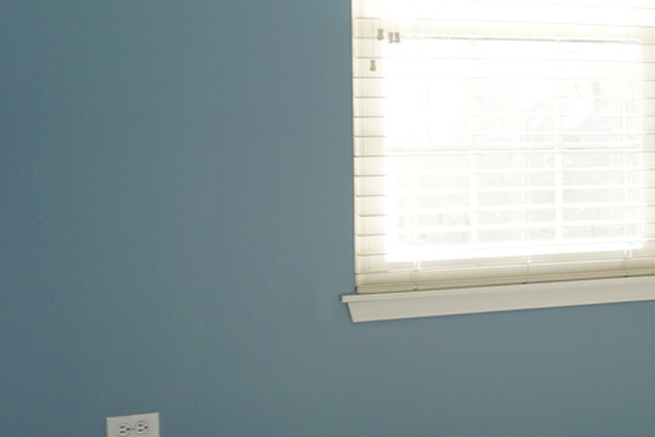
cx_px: 1124
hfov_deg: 19.4
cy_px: 126
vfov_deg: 16.4
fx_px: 1510
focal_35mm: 83
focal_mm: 16
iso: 320
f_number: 4.5
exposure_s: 1/60
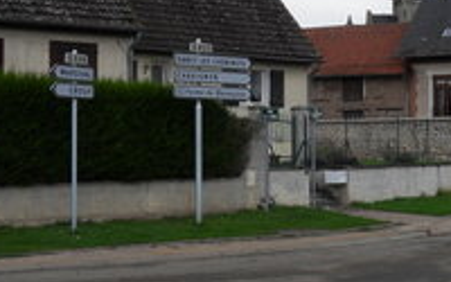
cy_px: 106
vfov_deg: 14.7
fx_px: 1094
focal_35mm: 89
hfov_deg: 23.2
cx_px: 311
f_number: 4.2
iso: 80
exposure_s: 1/180
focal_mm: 7.6
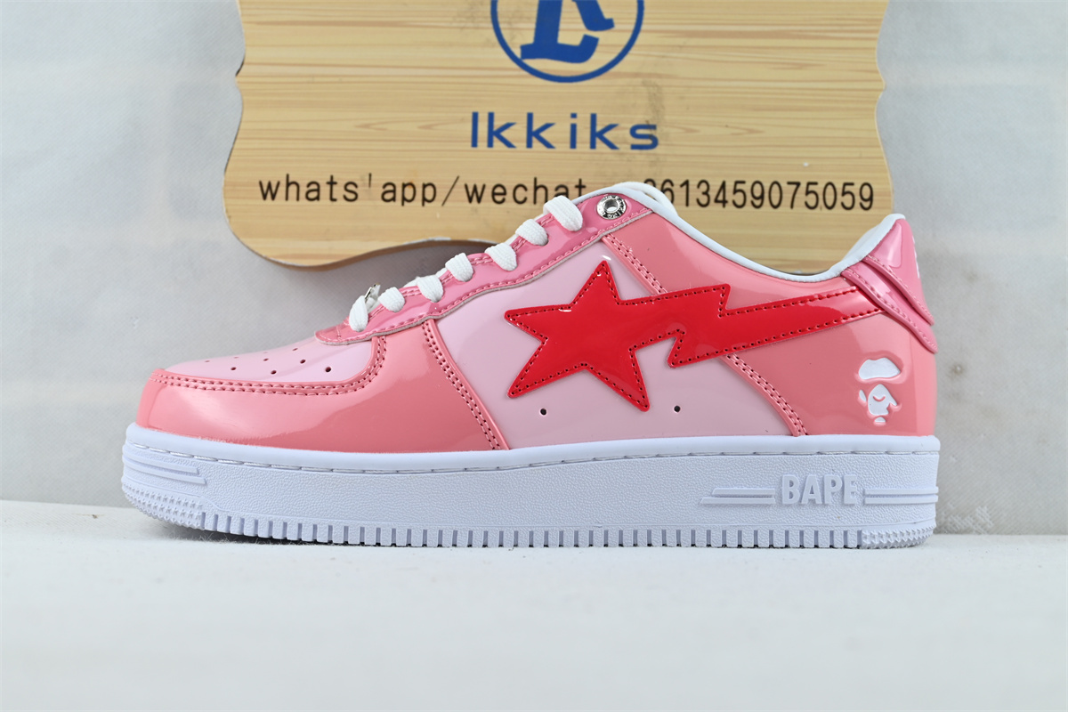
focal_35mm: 49
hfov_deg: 40.5
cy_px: 356
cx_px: 534
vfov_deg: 27.7
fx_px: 1446
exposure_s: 1/50
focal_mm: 32.5
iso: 100
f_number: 5
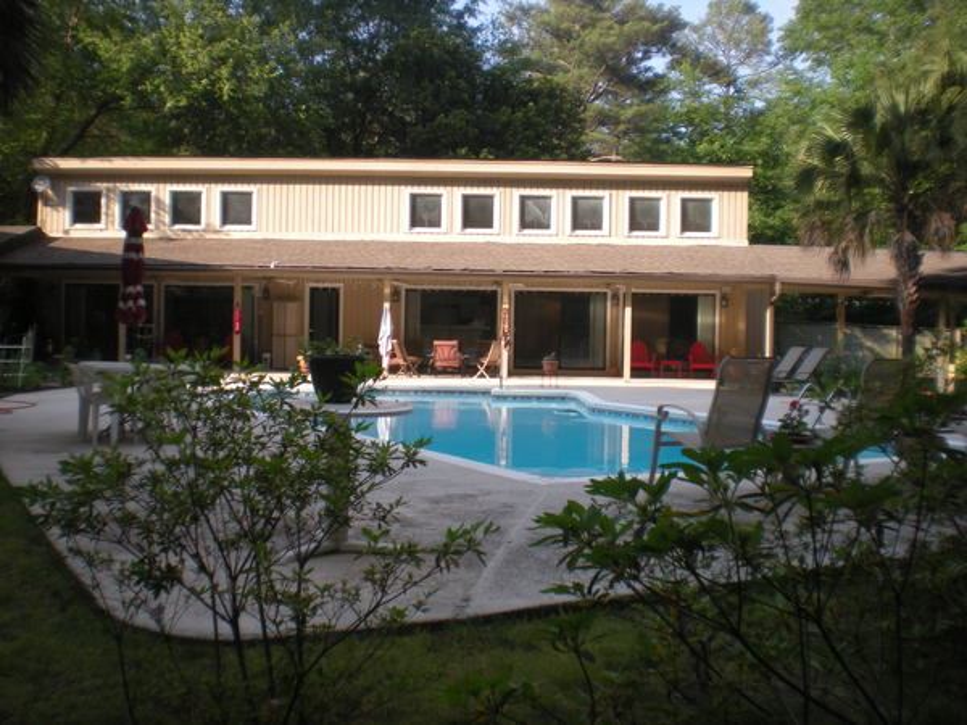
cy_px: 362
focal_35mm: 38
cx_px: 484
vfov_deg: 37.7
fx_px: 1062
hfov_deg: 49.0
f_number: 4.6
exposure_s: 1/164
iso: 64
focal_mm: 6.3
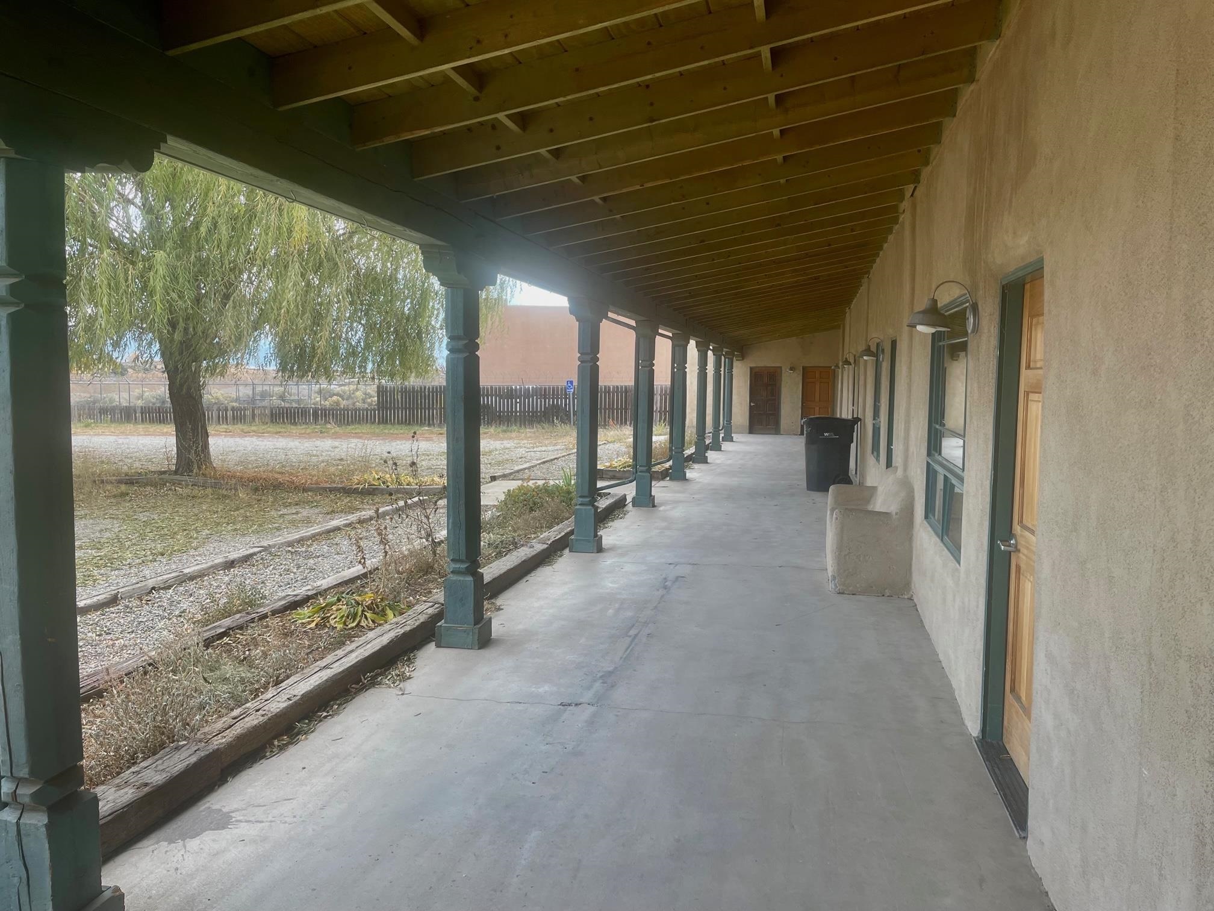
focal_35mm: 26
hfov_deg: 67.3
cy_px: 456
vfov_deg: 53.1
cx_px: 607
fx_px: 912
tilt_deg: -4.7
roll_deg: -0.6
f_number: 1.6
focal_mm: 4.2
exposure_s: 1/157
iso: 32
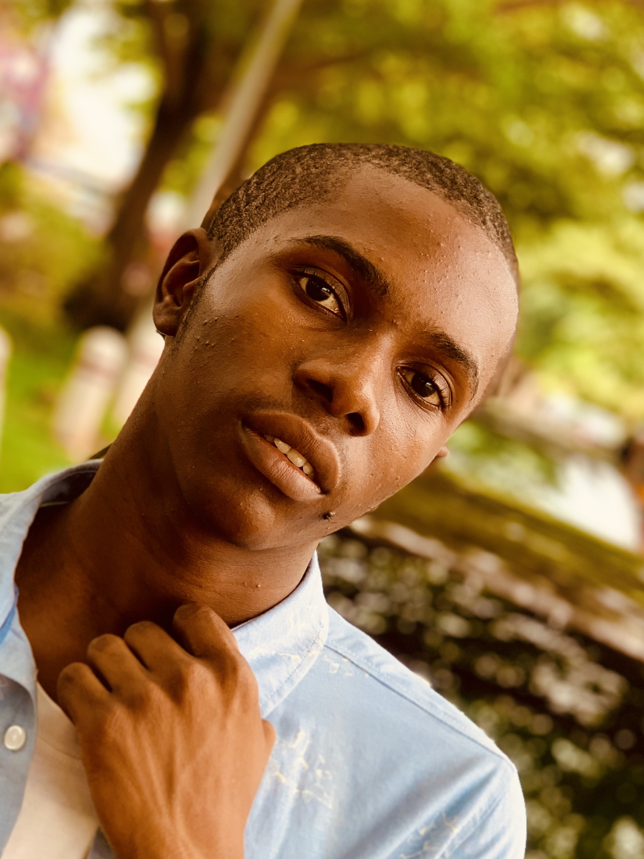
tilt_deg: -4.8
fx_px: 2282
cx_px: 181
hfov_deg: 16.0
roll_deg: -21.6
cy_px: 556
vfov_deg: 21.2
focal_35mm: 92
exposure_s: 1/122
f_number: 2.4
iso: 40
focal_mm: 6
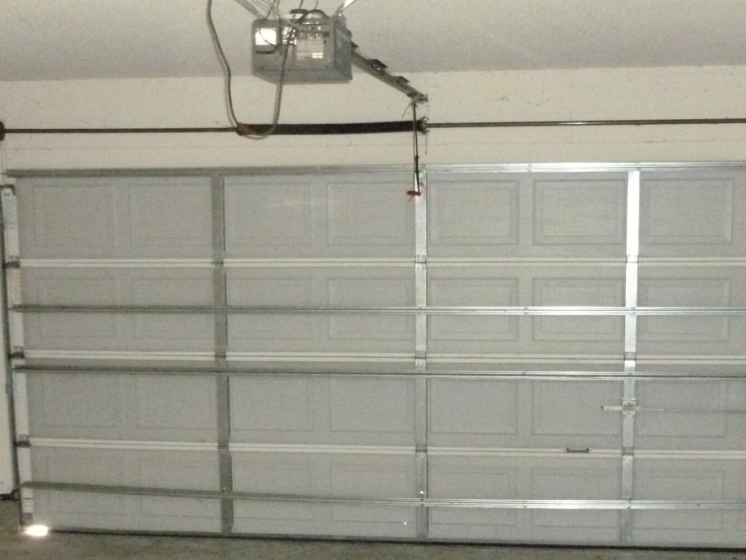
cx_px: 422
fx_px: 1142
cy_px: 424
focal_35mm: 53
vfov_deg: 27.1
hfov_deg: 36.1
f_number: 3.3
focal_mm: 5
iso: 1000
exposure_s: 1/60
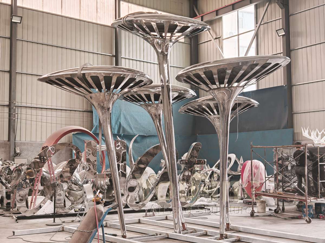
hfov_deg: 40.4
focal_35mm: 47
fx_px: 441
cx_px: 162
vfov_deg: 30.9
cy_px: 122
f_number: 1.8
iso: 250
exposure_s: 1/100
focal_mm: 8.67
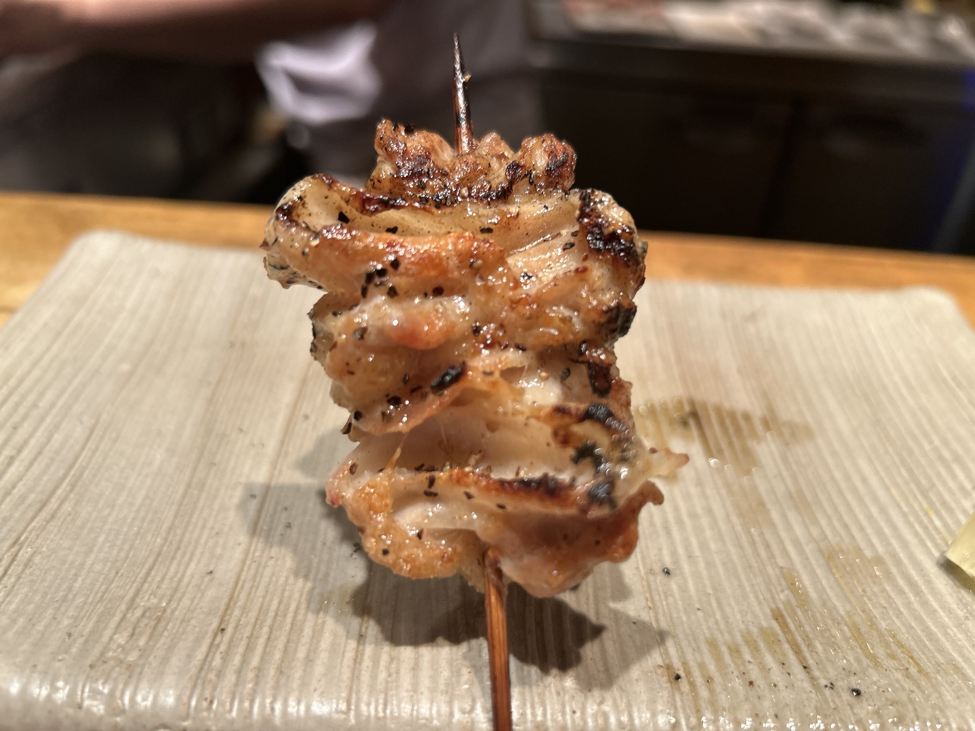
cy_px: 366
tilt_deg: -34.3
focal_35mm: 26
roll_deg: -4.2
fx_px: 732
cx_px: 488
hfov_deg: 67.3
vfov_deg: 53.1
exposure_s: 1/50
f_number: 1.5
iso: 100
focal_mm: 5.7
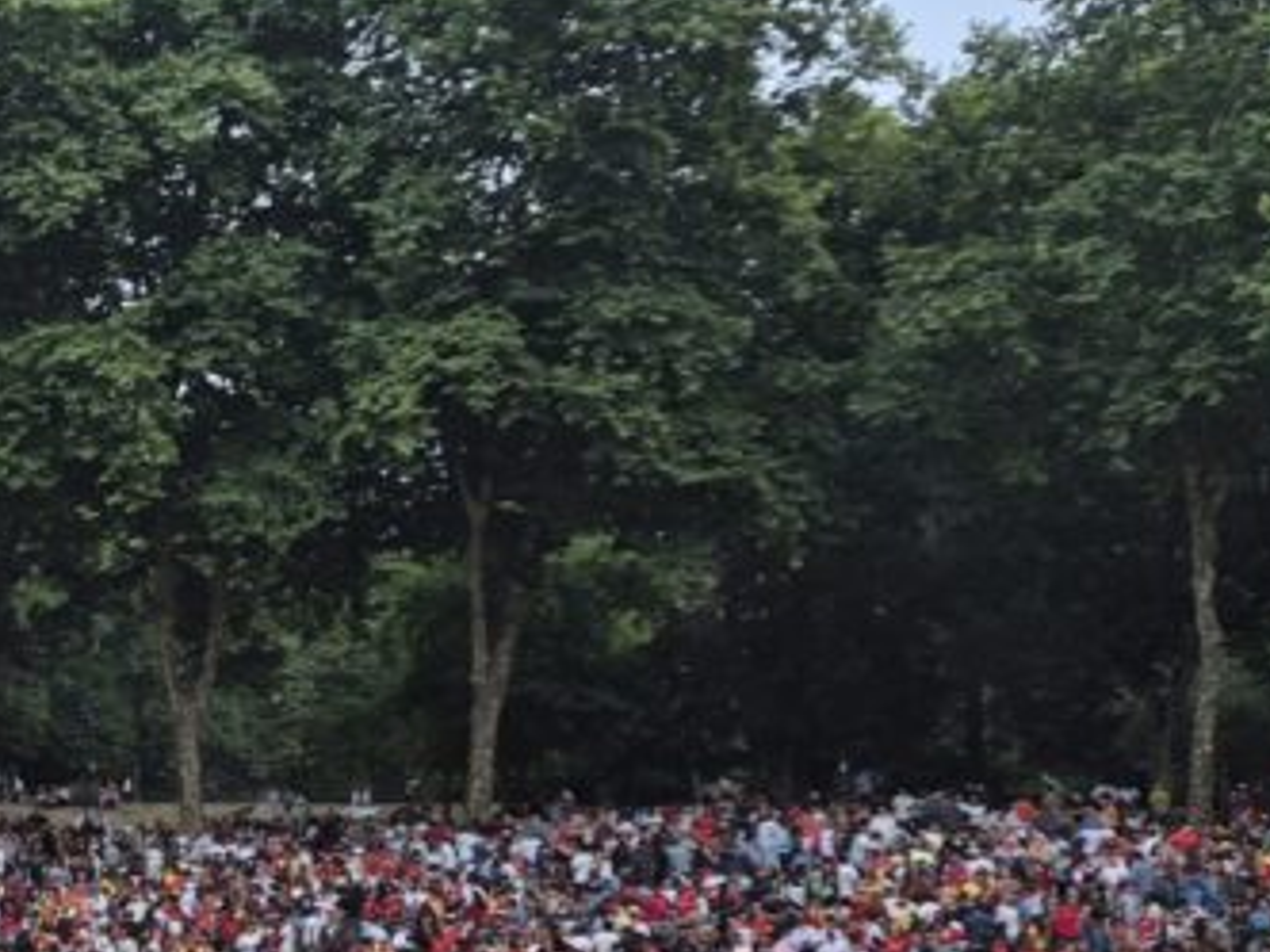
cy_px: 746
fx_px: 2605
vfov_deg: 20.5
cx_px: -574
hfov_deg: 22.9
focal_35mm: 71
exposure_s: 1/100
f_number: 1.8
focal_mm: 5.4
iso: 160
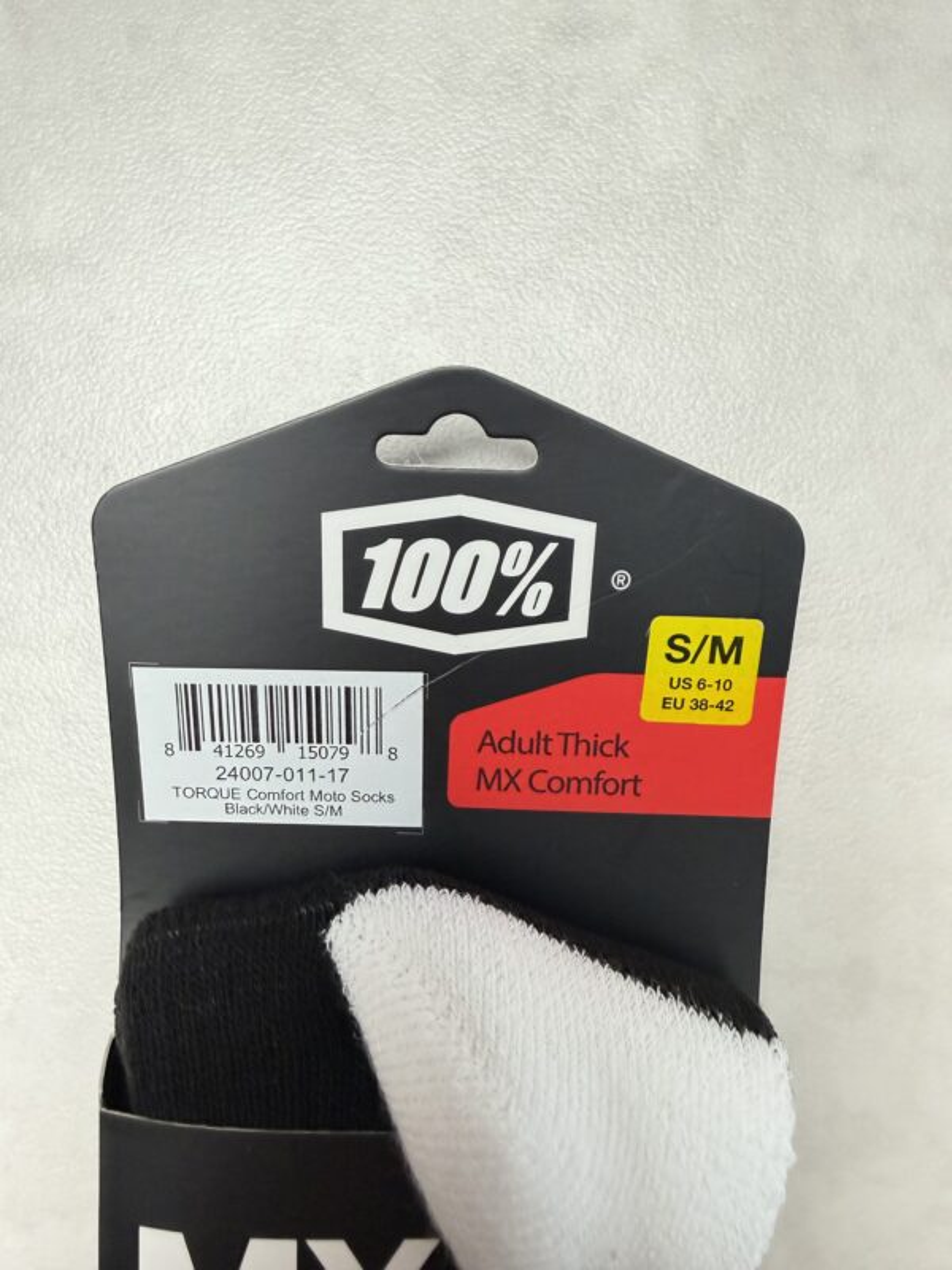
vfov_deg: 71.6
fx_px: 880
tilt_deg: -77.6
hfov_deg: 56.8
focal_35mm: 24
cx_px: 476
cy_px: 635
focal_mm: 2.22
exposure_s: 1/100
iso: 320
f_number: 2.2
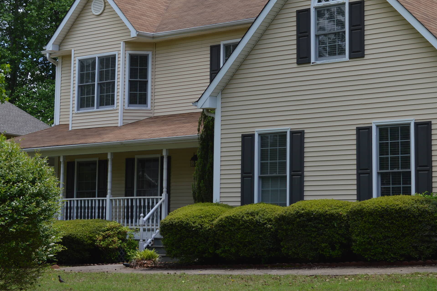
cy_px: 100
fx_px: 970
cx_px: 248
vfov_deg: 17.0
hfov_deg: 25.4
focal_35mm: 80
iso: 100
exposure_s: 1/200
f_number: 7.1
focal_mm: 34
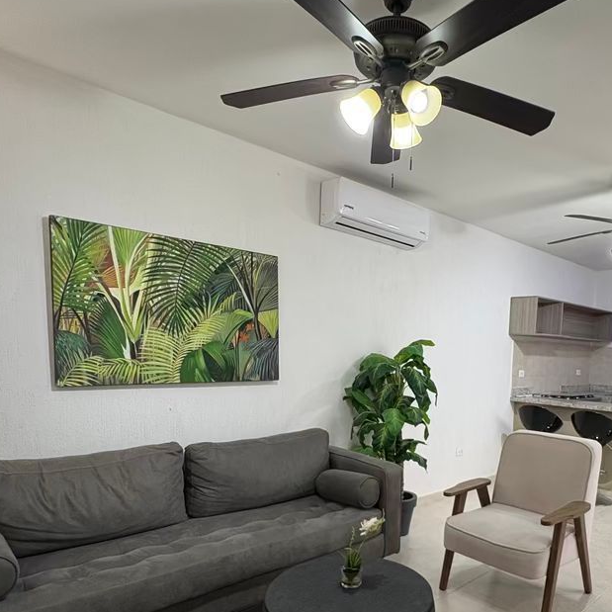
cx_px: 392
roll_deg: -1.0
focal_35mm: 24
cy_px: 399
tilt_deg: -5.6
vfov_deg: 63.6
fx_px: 480
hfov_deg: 63.9
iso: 200
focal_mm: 2.22
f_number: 2.2
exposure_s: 1/60
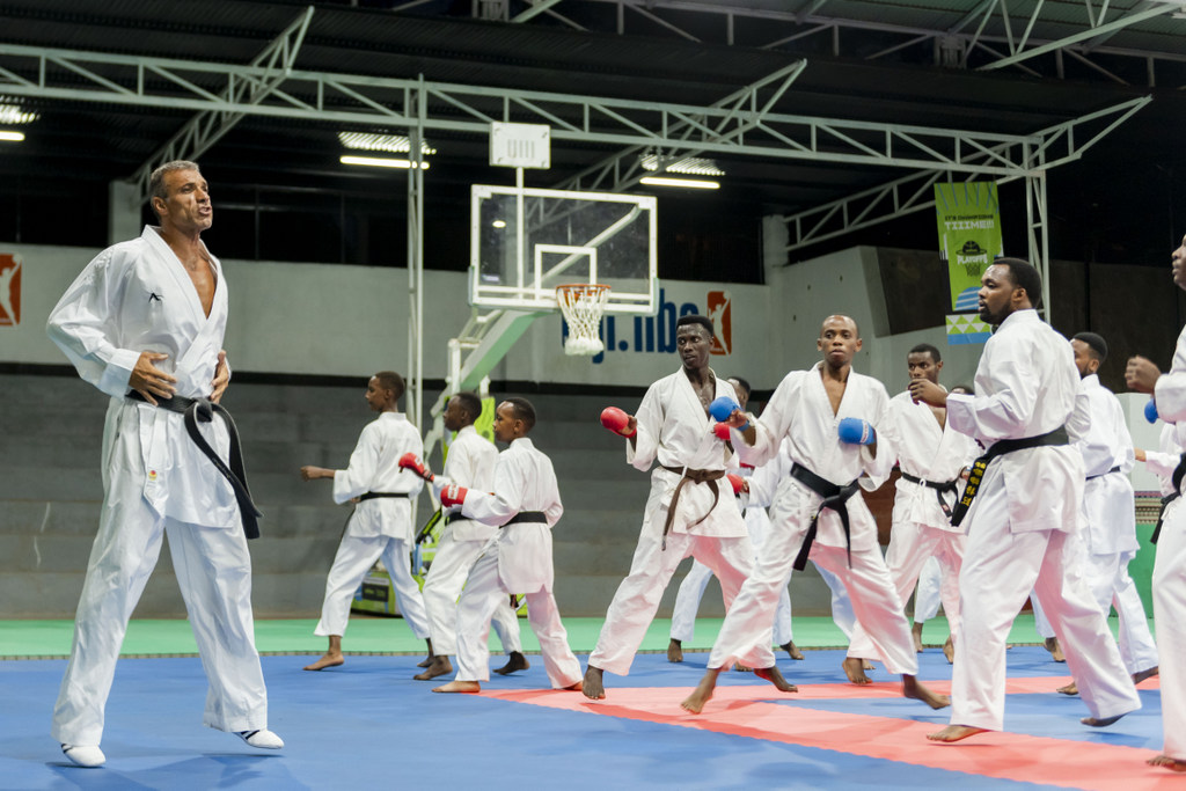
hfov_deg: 32.1
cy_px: 319
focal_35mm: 62
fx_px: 2052
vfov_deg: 21.8
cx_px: 435
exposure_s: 1/100
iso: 1600
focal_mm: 48
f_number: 2.8
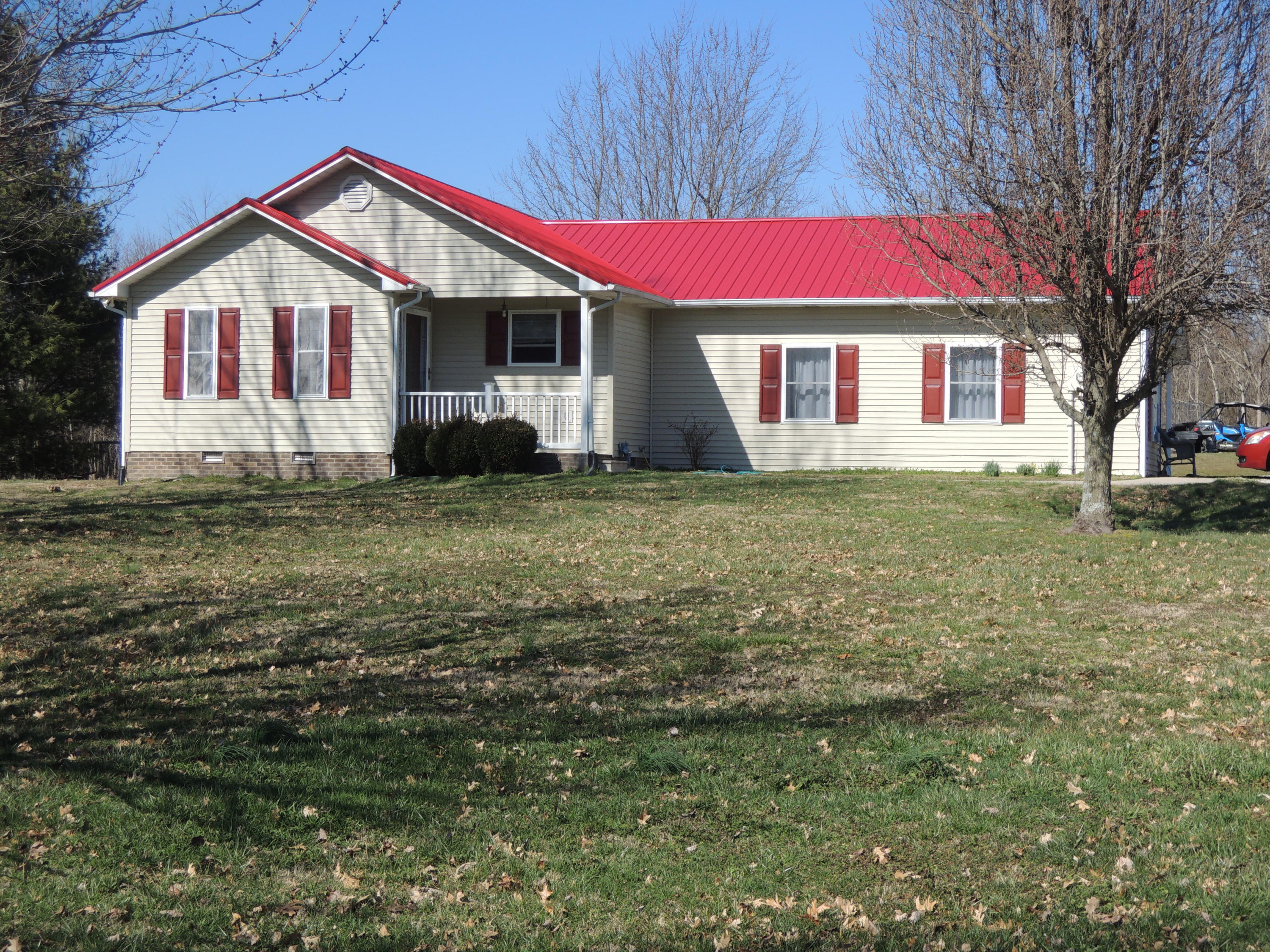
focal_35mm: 55
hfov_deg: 34.9
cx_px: 635
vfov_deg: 26.6
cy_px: 476
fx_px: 2018
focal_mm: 9.9
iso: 100
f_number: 4
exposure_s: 1/800
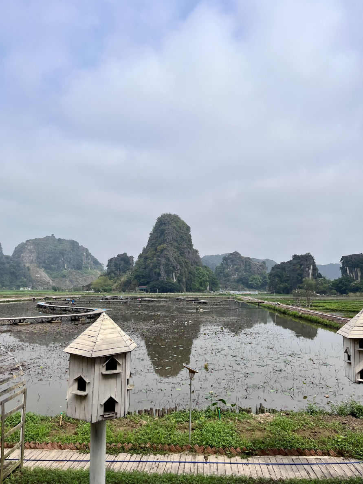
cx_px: 182
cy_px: 242
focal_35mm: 26
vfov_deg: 67.3
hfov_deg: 53.1
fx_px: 364
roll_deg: +0.1
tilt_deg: +6.9
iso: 50
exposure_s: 1/5319
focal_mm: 5.1
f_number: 1.6
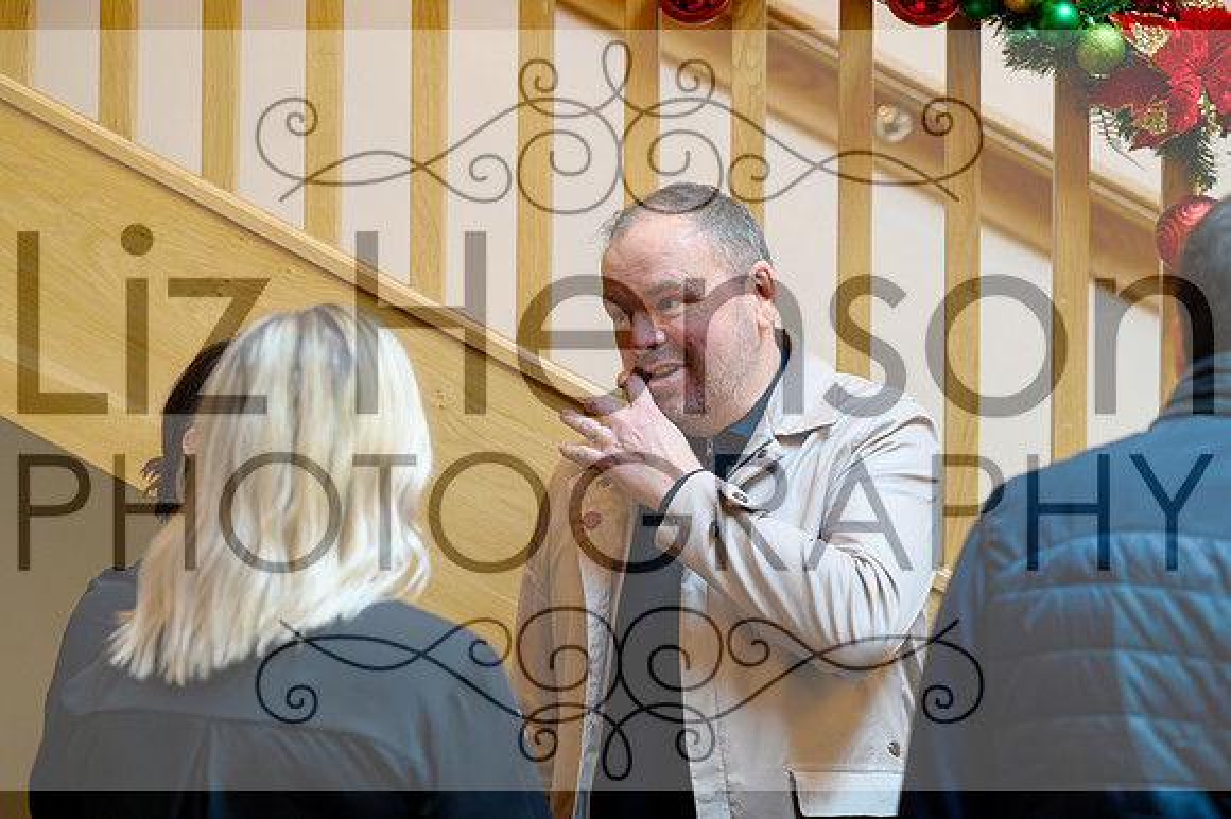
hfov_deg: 19.2
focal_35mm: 107
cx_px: 616
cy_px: 410
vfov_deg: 12.8
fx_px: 3645
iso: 5000
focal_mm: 105
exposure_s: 1/200
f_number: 4
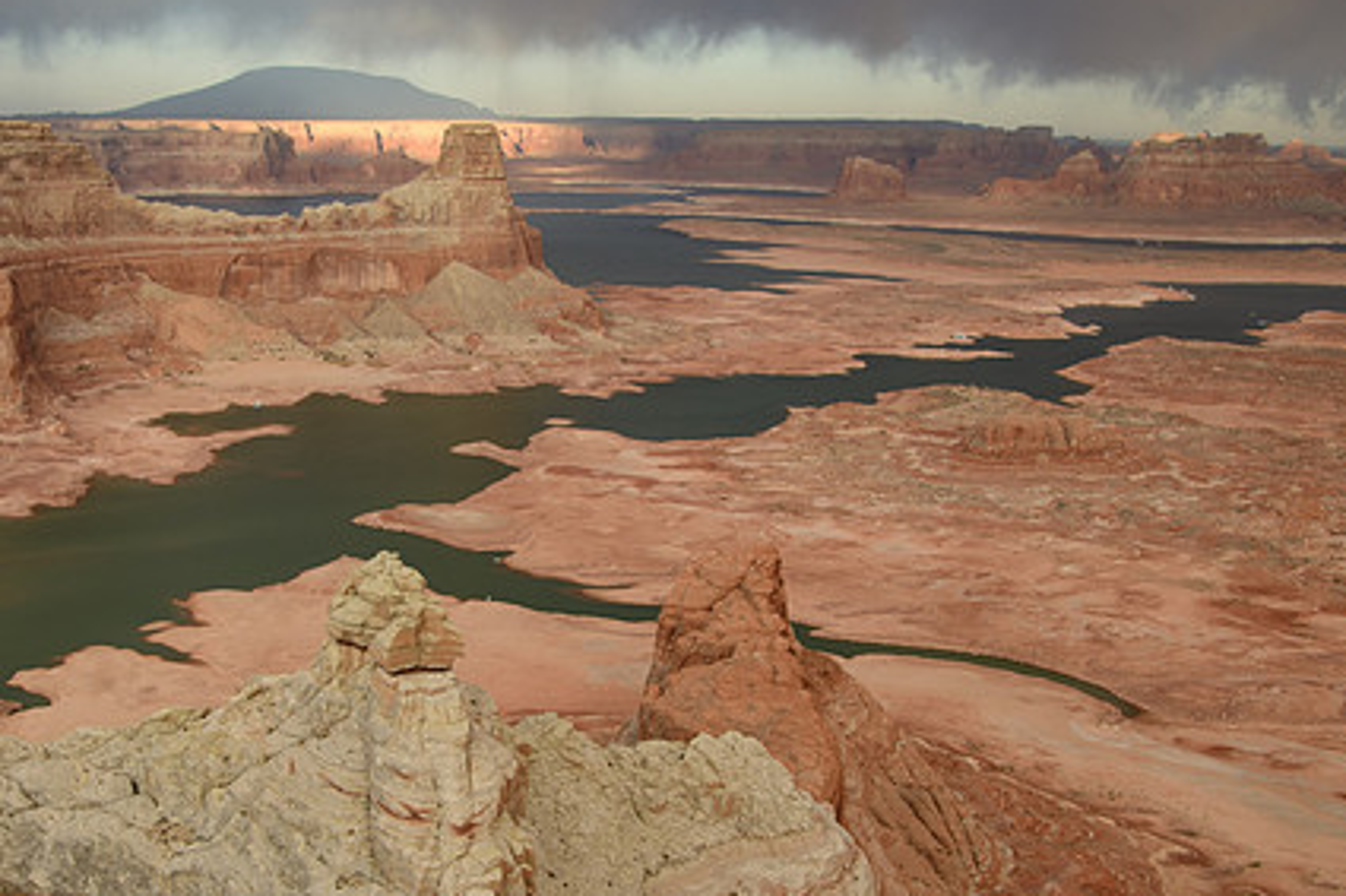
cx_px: 538
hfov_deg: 45.2
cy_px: 518
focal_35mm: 43
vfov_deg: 31.1
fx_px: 1607
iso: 200
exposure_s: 1/13
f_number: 11
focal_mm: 21
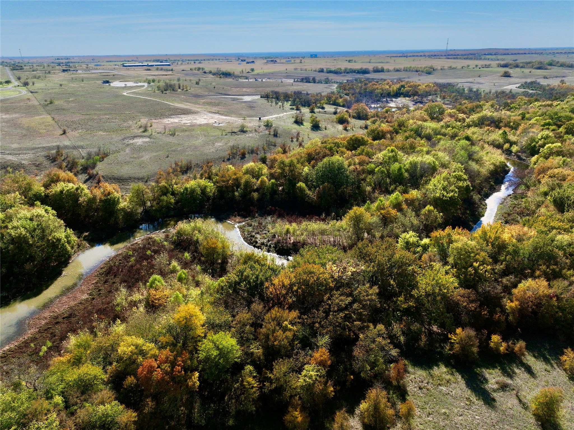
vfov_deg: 56.8
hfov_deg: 71.6
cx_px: 287
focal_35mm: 24
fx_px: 398
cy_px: 215
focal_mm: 12.29
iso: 200
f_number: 2.8
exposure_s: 1/8000
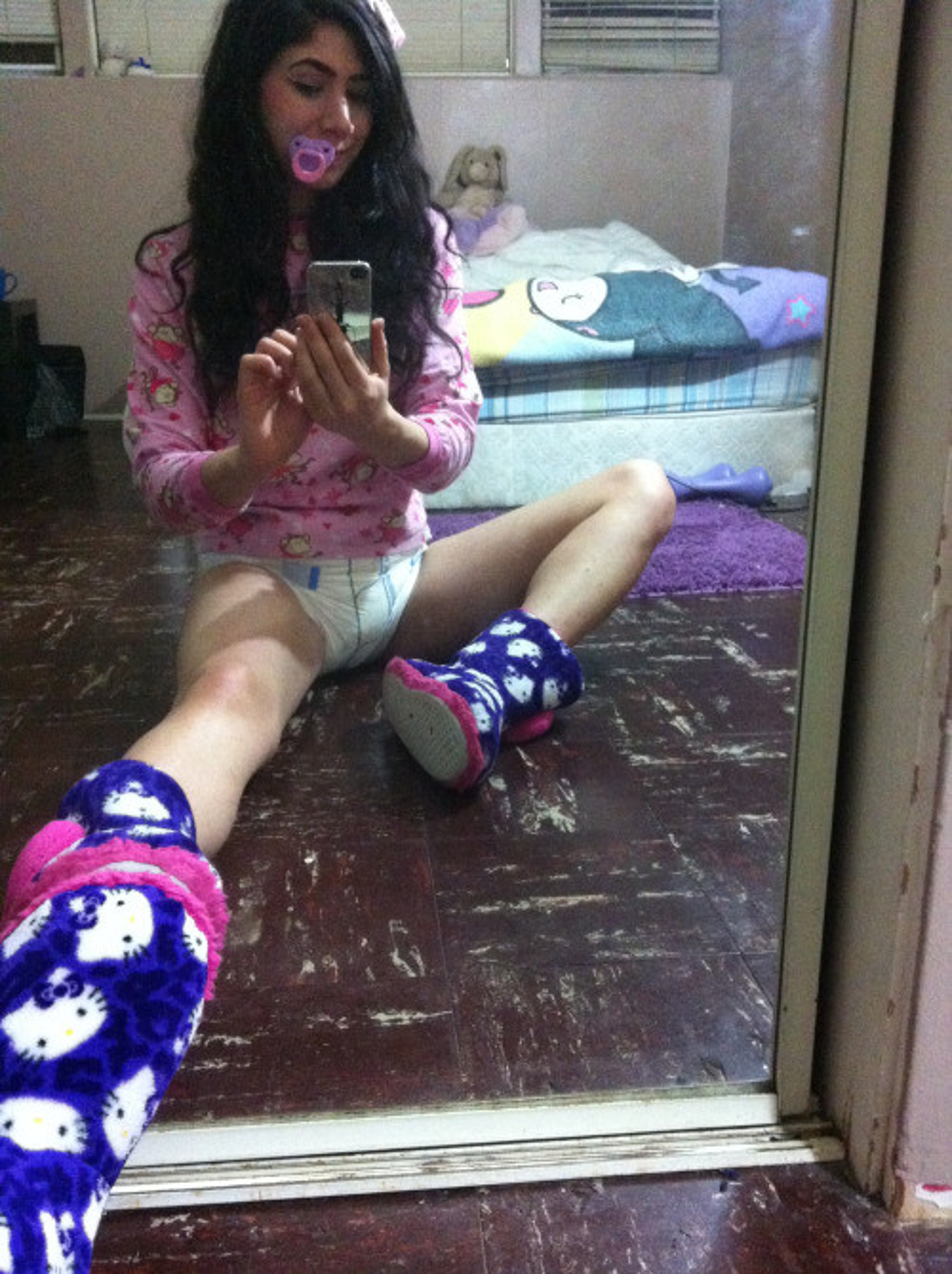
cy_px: 637
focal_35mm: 35
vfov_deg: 52.7
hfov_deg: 40.6
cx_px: 476
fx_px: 1286
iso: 800
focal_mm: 3.85
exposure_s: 1/15
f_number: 2.8
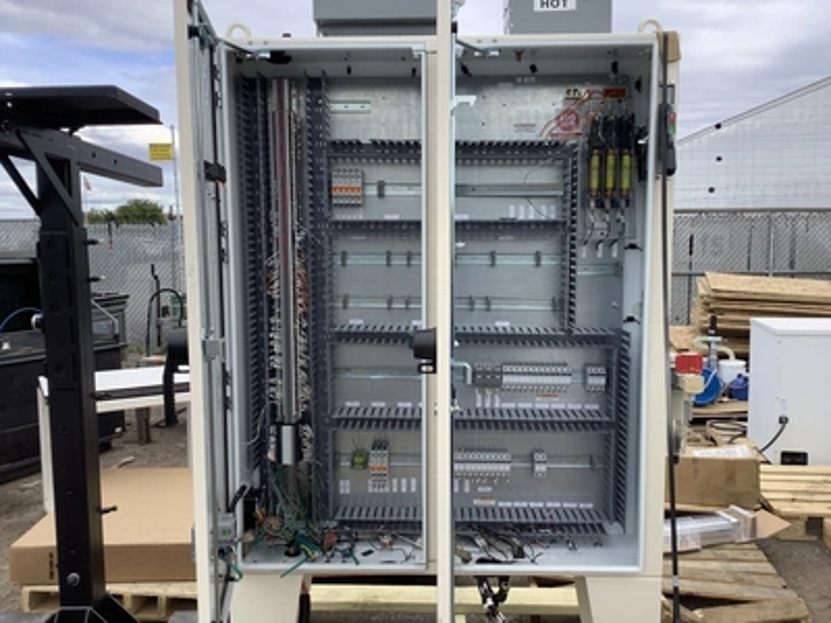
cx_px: 416
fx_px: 744
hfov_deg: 58.4
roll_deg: -0.4
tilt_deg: -4.7
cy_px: 312
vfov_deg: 45.4
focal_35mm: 31
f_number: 2.4
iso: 25
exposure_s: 1/370
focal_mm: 3.3
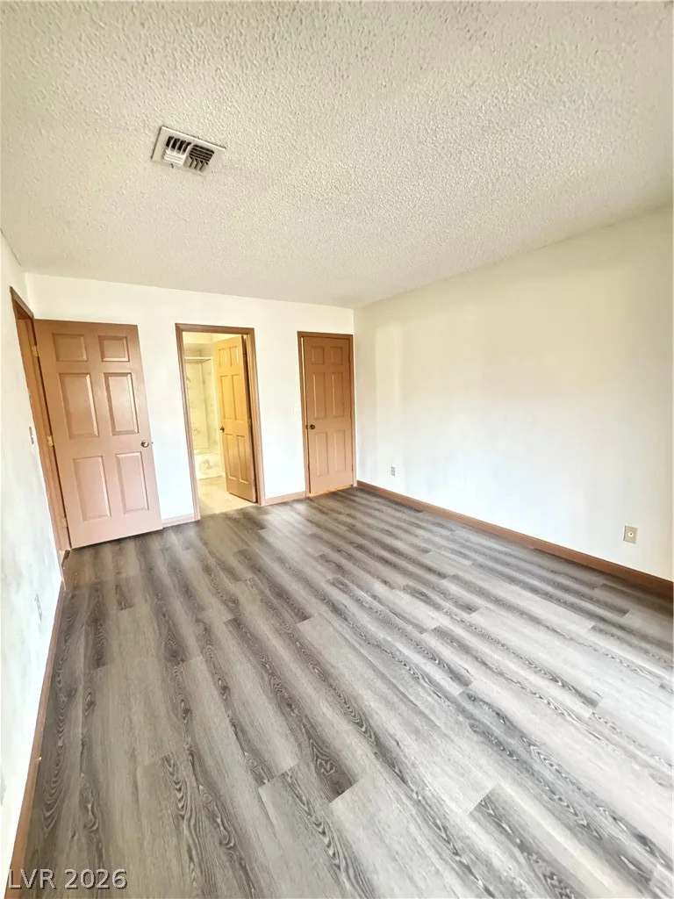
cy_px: 450
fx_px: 363
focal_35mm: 14
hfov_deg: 85.7
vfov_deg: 102.1
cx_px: 337
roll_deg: +1.6
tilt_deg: -8.5
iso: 1600
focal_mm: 2.22
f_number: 2.2
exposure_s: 1/30
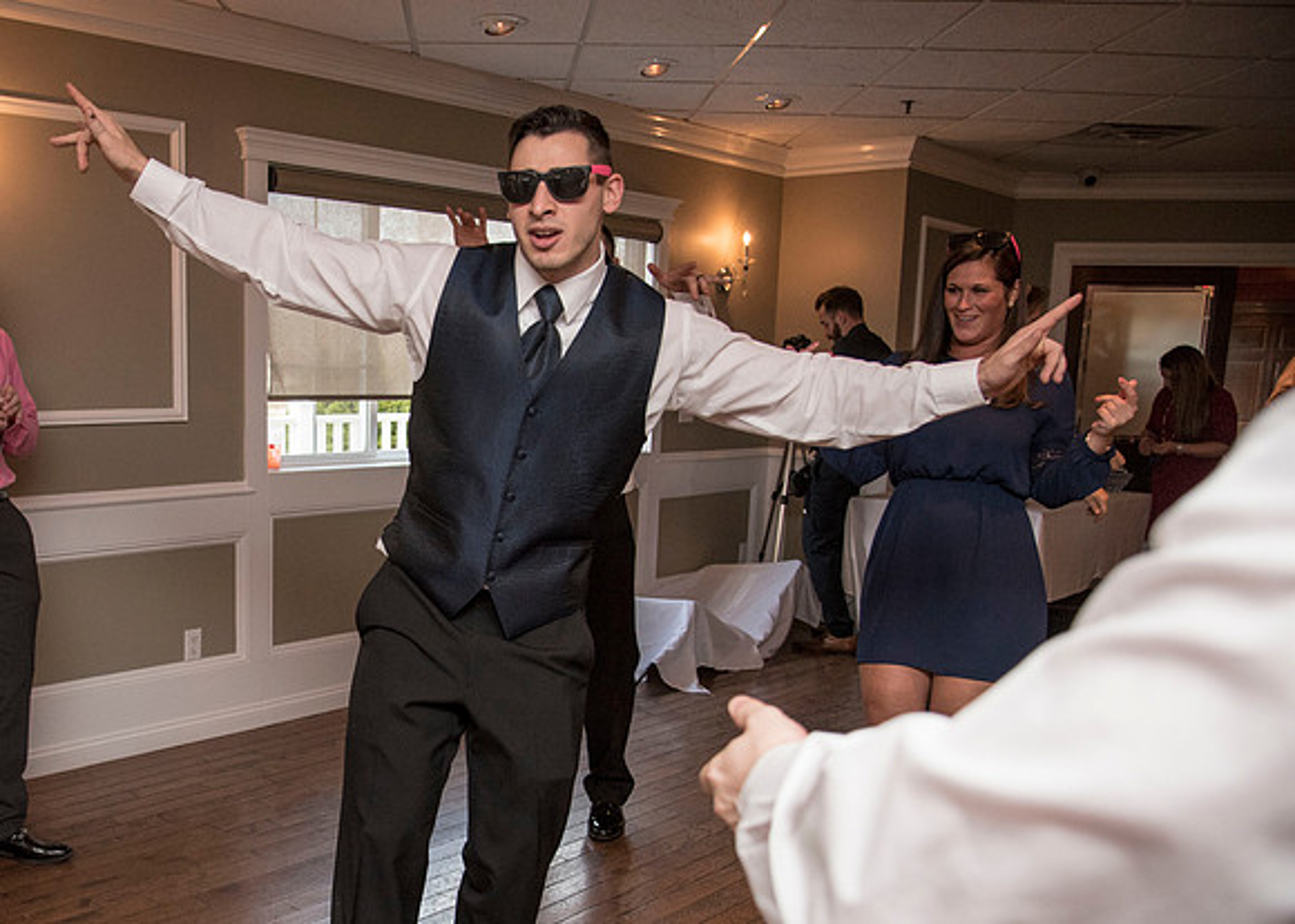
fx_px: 1240
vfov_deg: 40.4
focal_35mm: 34
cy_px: 620
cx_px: 365
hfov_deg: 53.3
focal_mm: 24
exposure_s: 1/200
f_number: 4
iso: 2000
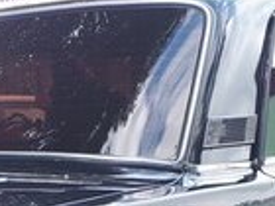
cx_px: 106
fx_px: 1009
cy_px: 285
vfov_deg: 11.3
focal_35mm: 127
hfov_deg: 15.5
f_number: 1.9
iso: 40
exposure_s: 1/104
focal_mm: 3.6
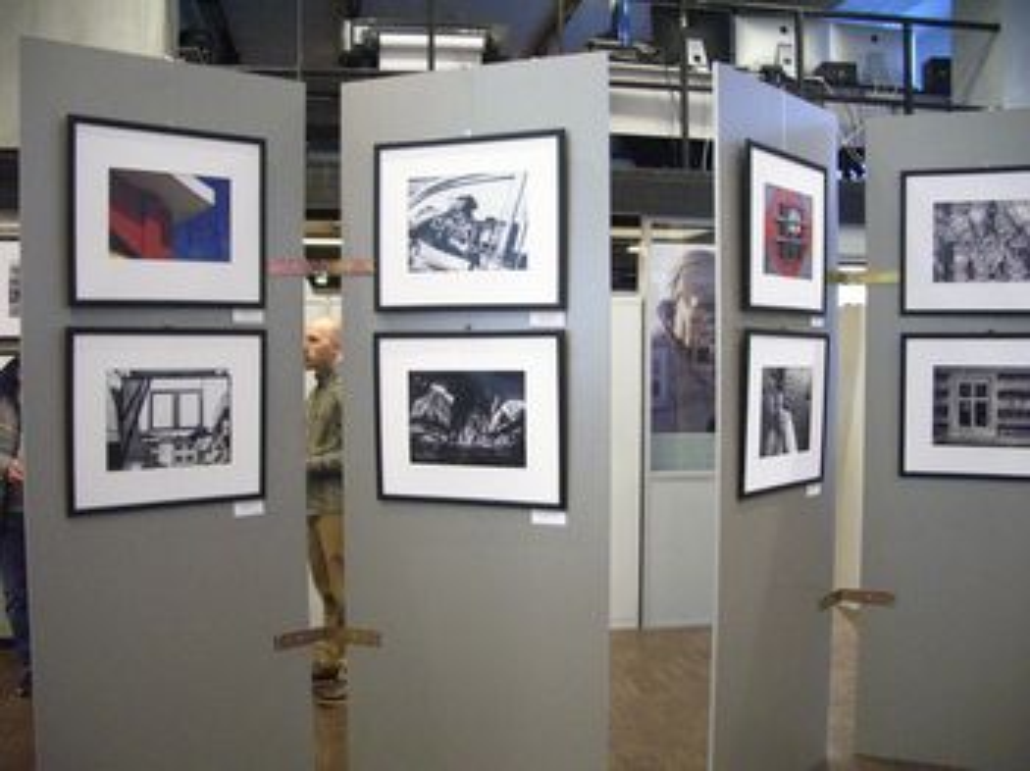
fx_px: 1041
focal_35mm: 35
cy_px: 386
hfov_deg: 52.7
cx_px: 515
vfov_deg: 40.7
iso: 320
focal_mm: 5.8
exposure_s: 1/25
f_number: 2.6
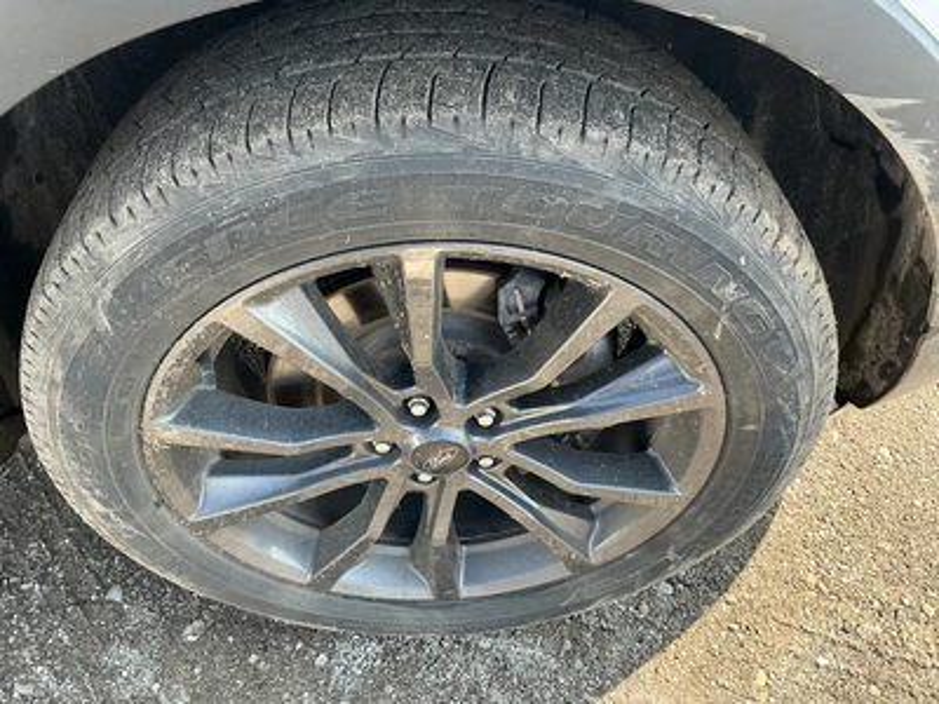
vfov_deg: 49.7
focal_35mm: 28
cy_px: 352
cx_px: 470
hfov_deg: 63.4
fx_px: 760
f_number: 1.8
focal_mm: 3
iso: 32
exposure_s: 1/138
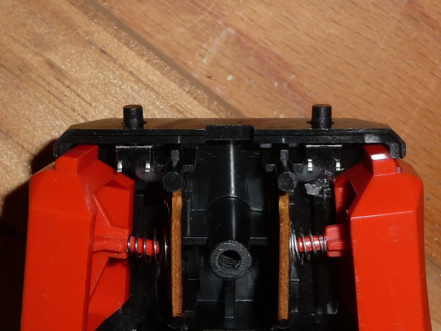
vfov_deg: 16.8
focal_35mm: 88
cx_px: 220
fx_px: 1121
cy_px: 166
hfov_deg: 22.3
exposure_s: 1/30
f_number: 4.3
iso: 100
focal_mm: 9.3
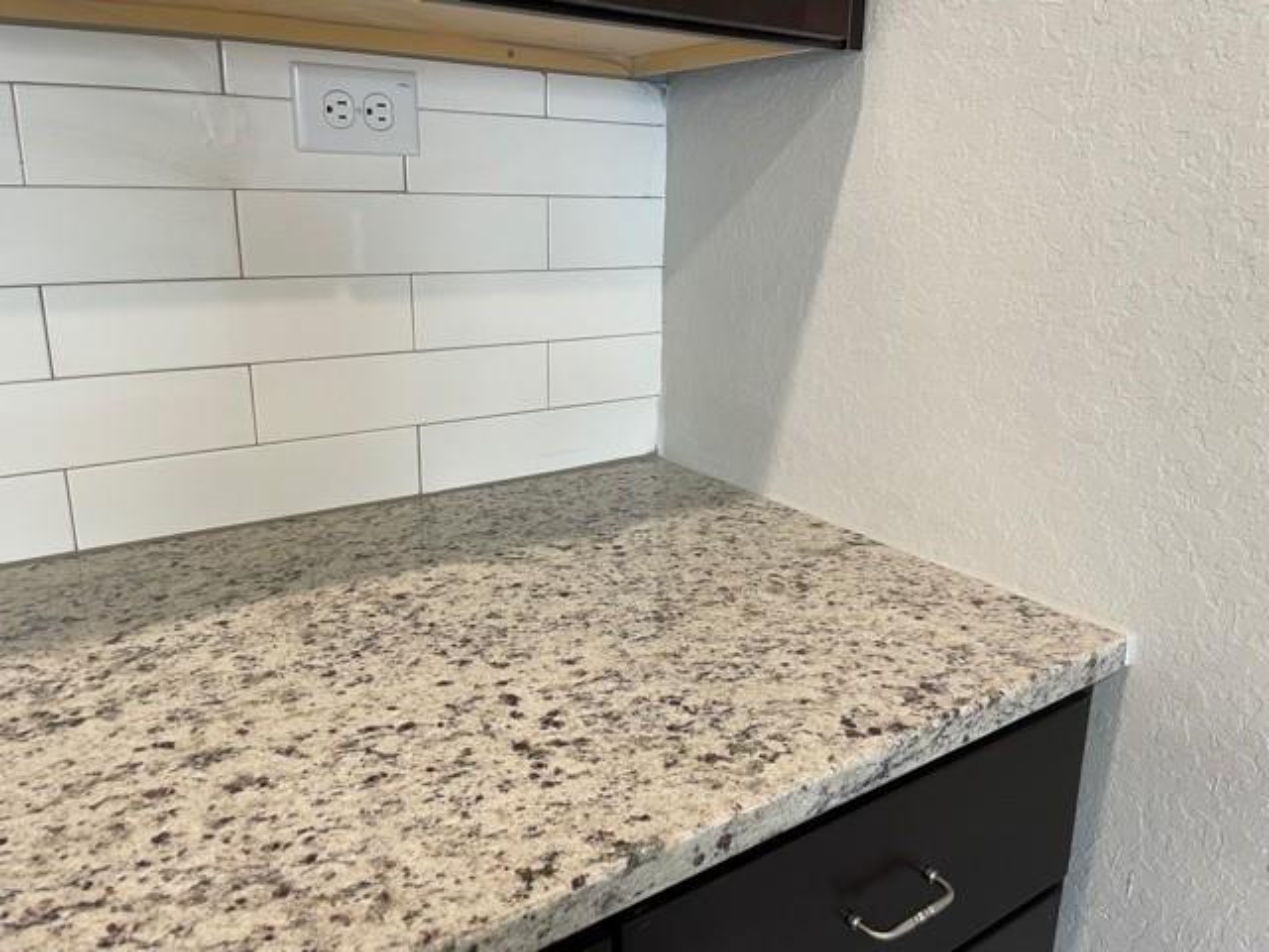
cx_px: 634
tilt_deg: -15.9
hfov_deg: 67.3
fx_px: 953
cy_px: 476
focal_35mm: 26
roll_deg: -1.4
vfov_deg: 53.1
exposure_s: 1/60
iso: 100
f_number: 1.6
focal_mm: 4.2
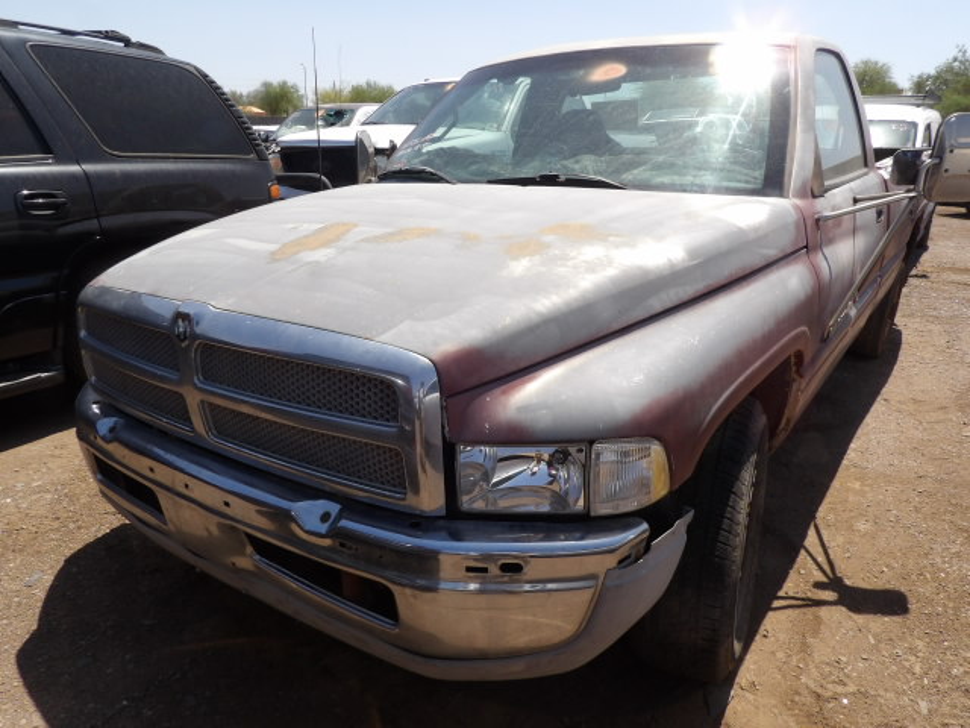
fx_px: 673
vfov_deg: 56.8
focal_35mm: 24
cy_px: 364
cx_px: 485
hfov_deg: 71.6
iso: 100
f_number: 5.6
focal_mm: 4.3
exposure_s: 1/407
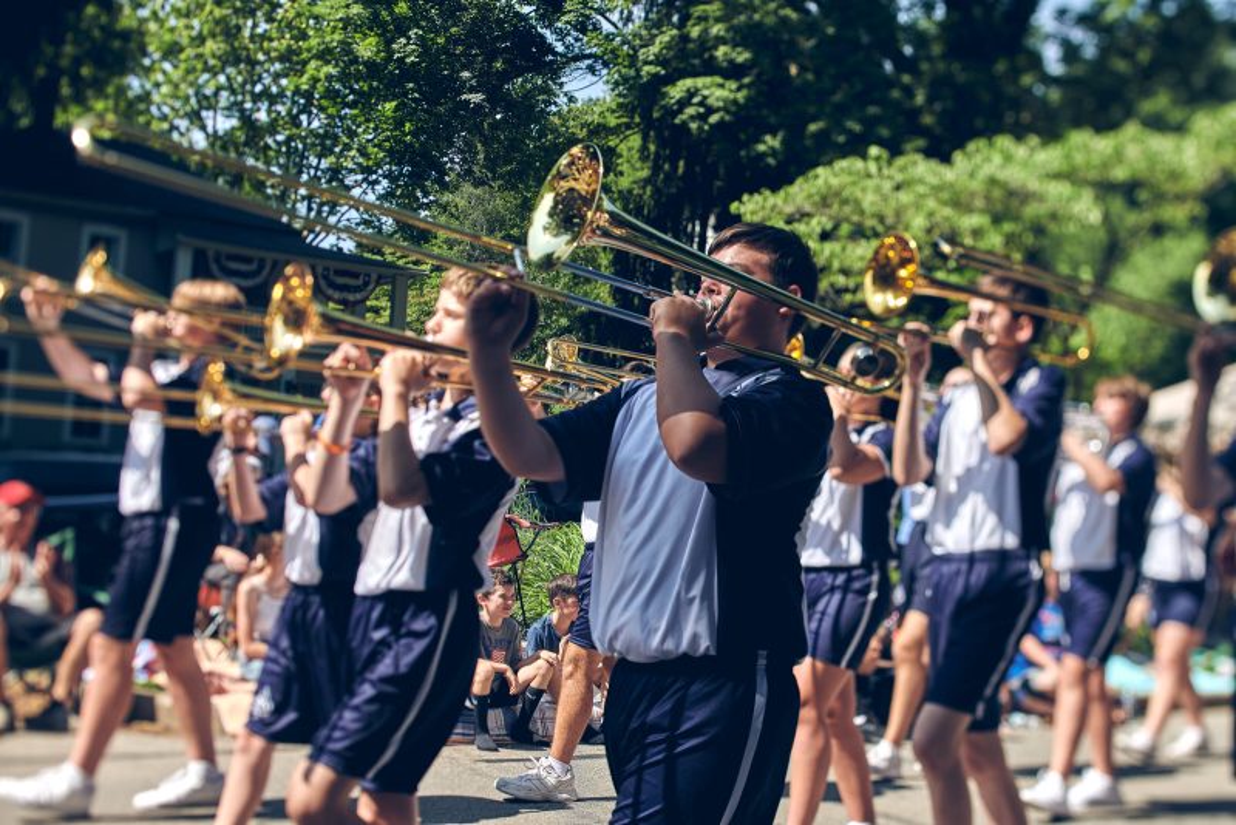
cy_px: 412
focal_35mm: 45
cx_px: 618
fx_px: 1545
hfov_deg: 43.6
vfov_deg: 29.9
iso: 125
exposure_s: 1/640
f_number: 5.6
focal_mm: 45
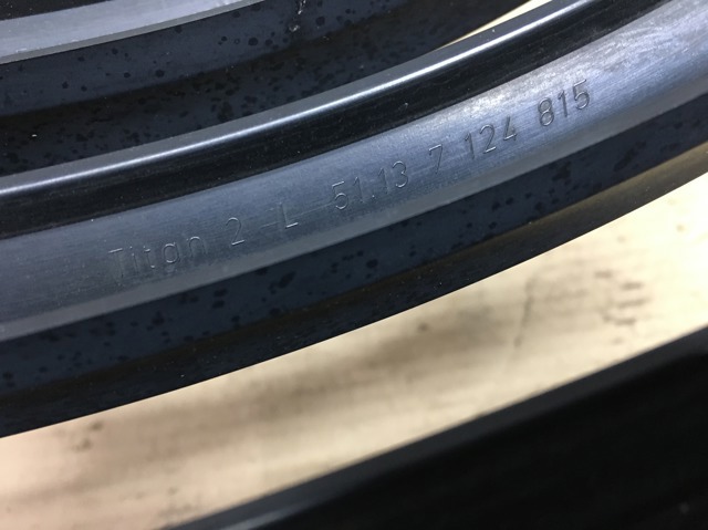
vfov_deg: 48.2
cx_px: 354
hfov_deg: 61.7
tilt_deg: -55.1
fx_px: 593
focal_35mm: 29
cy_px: 265
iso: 200
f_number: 2.2
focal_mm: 4.15
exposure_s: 1/33
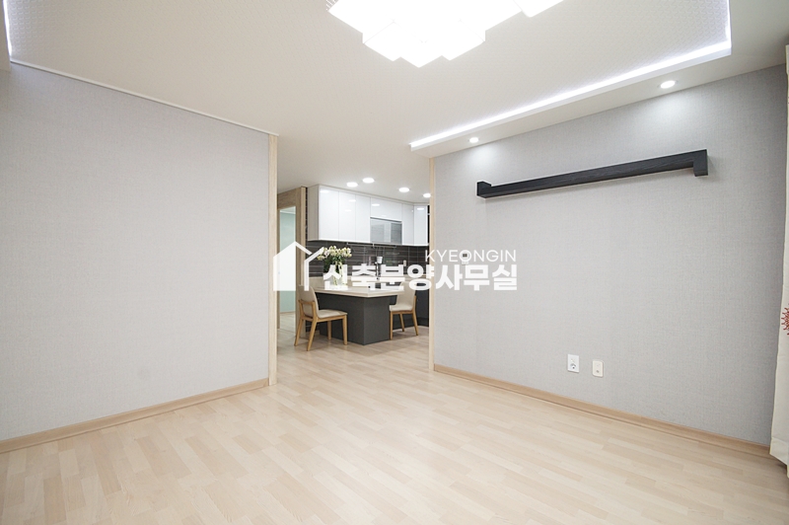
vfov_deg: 77.2
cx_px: 394
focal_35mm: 15
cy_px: 262
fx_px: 328
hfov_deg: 100.4
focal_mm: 10
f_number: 9
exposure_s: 1/25
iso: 800
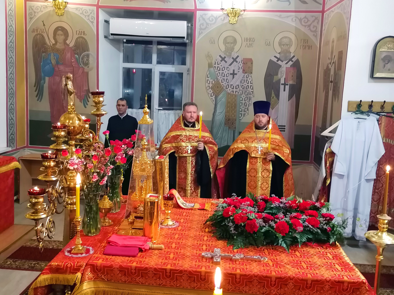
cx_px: 197
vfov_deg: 36.0
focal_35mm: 40
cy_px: 148
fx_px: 455
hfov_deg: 46.8
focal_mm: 4.75
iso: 500
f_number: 1.8
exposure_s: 1/20
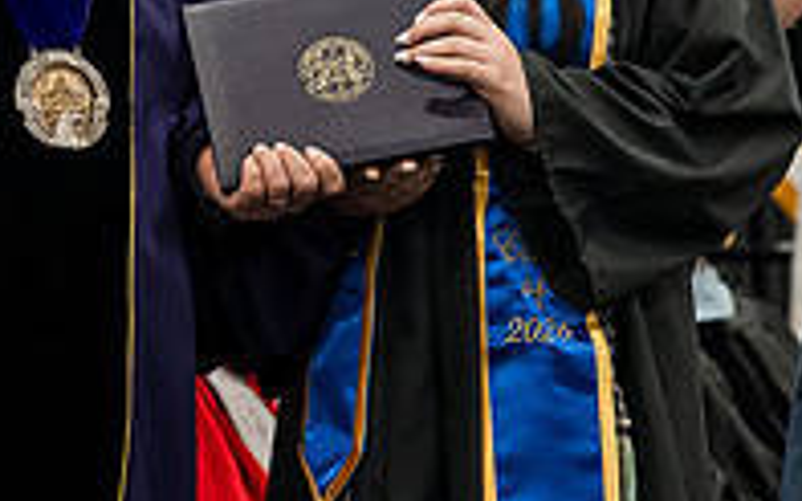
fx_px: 5638
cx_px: 41
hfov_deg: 8.1
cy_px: -31
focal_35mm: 258
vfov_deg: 5.1
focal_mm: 86
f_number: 4.5
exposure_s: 1/200
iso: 4000
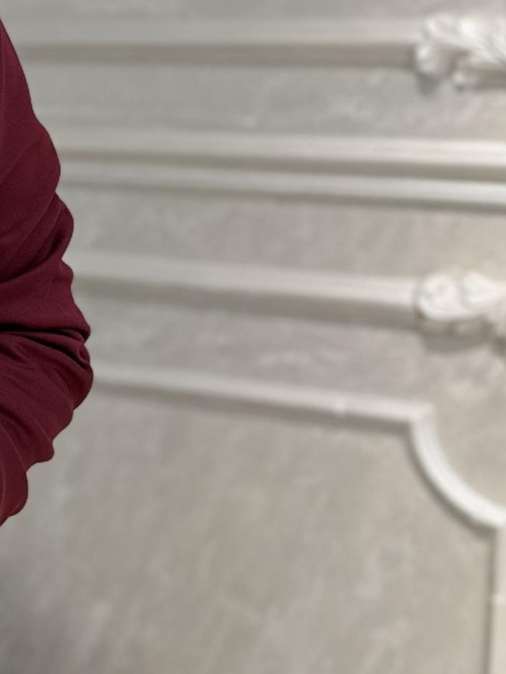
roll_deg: -0.3
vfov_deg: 18.5
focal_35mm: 106
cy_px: 308
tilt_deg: -8.0
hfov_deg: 12.9
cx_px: -356
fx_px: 2065
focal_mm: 6.86
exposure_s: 1/136
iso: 64
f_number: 1.78
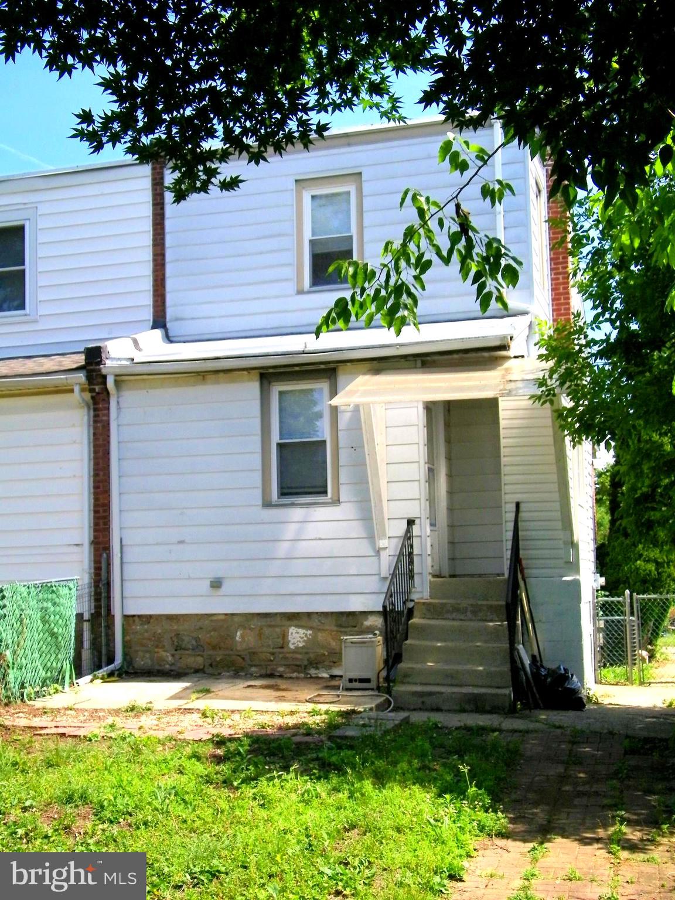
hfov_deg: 33.6
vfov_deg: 43.9
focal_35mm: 43
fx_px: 1118
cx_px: 338
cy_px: 450
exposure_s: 1/250
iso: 100
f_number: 7.8
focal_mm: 7.7
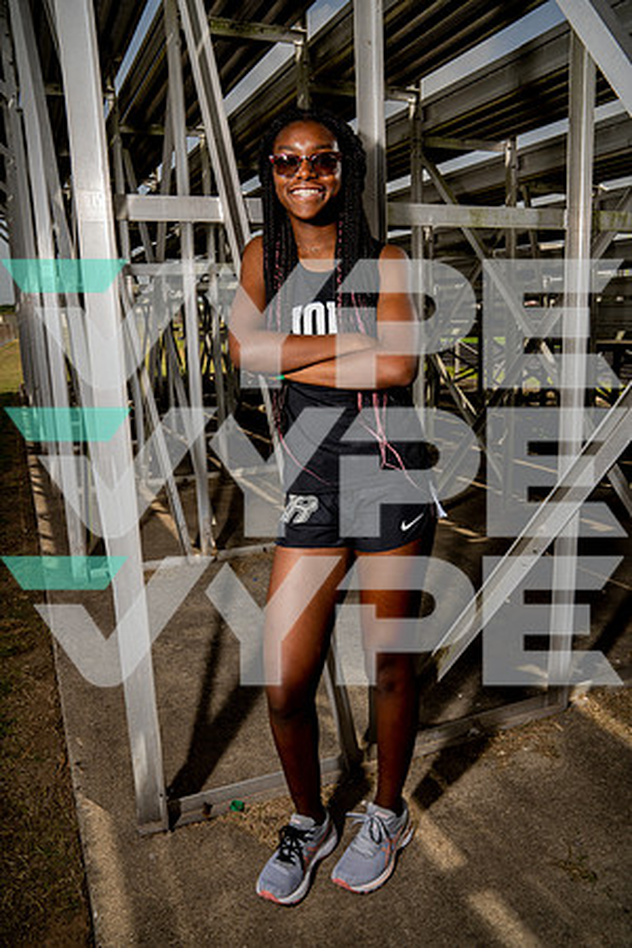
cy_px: 474
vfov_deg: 69.4
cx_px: 316
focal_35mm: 26
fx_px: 685
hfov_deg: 49.6
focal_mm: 26
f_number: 10
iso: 100
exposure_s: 1/125
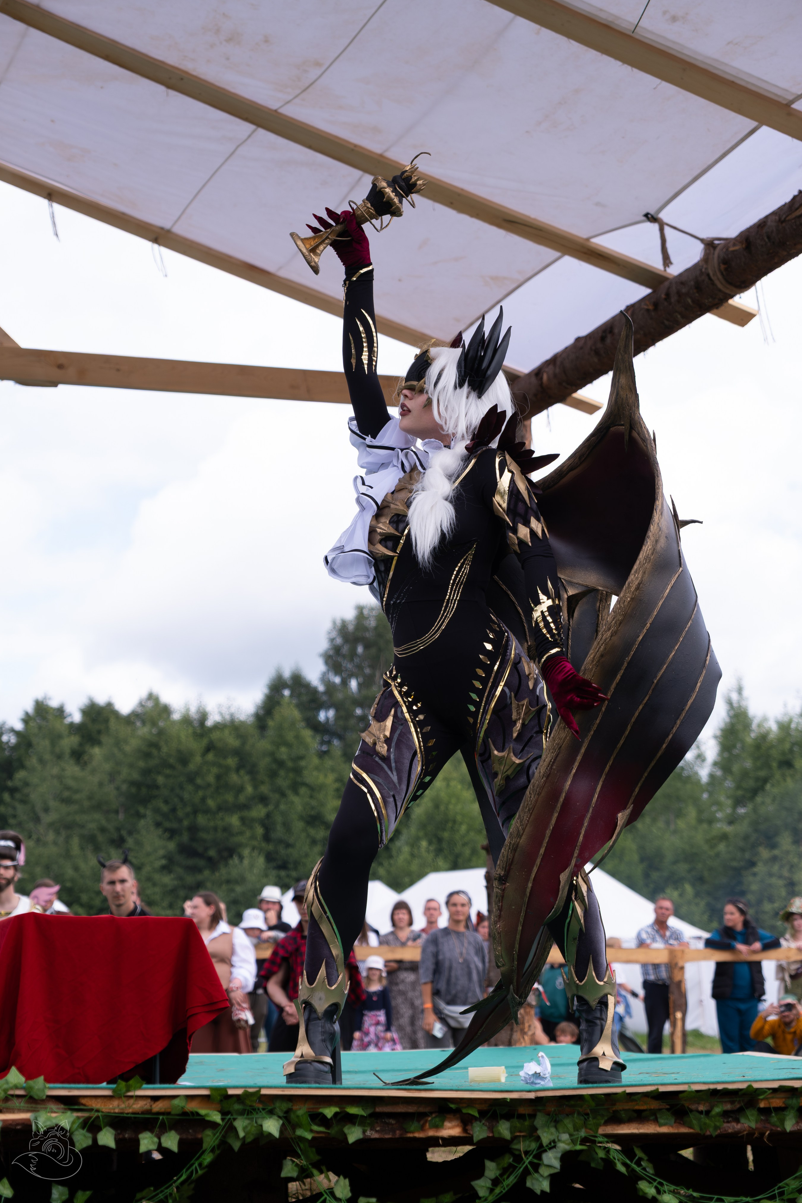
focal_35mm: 67
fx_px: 2239
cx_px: 402
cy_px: 593
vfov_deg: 30.1
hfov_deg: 20.3
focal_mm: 44.1
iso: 200
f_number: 3.2
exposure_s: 1/1250
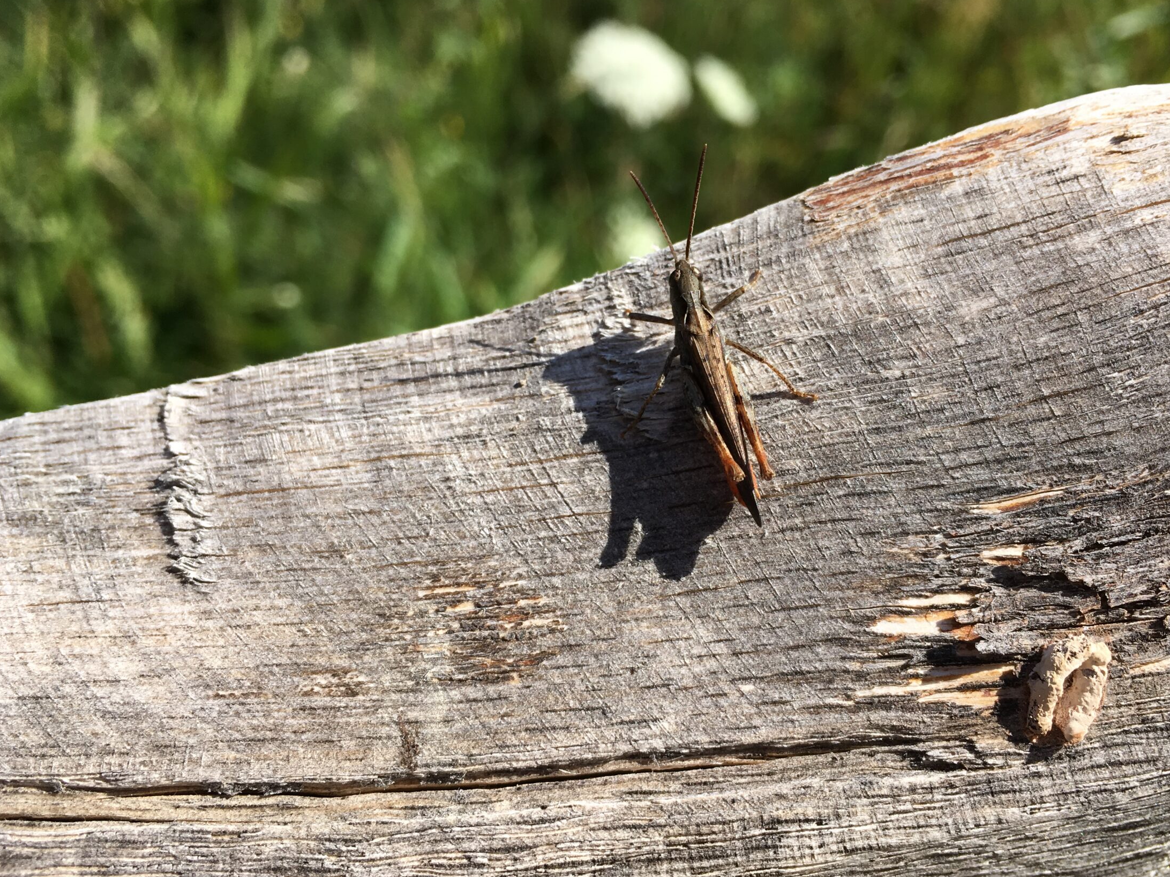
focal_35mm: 34
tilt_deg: -49.9
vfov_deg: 41.8
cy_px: 422
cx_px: 641
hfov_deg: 53.9
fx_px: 1149
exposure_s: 1/1304
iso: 25
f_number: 2.2
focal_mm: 4.15
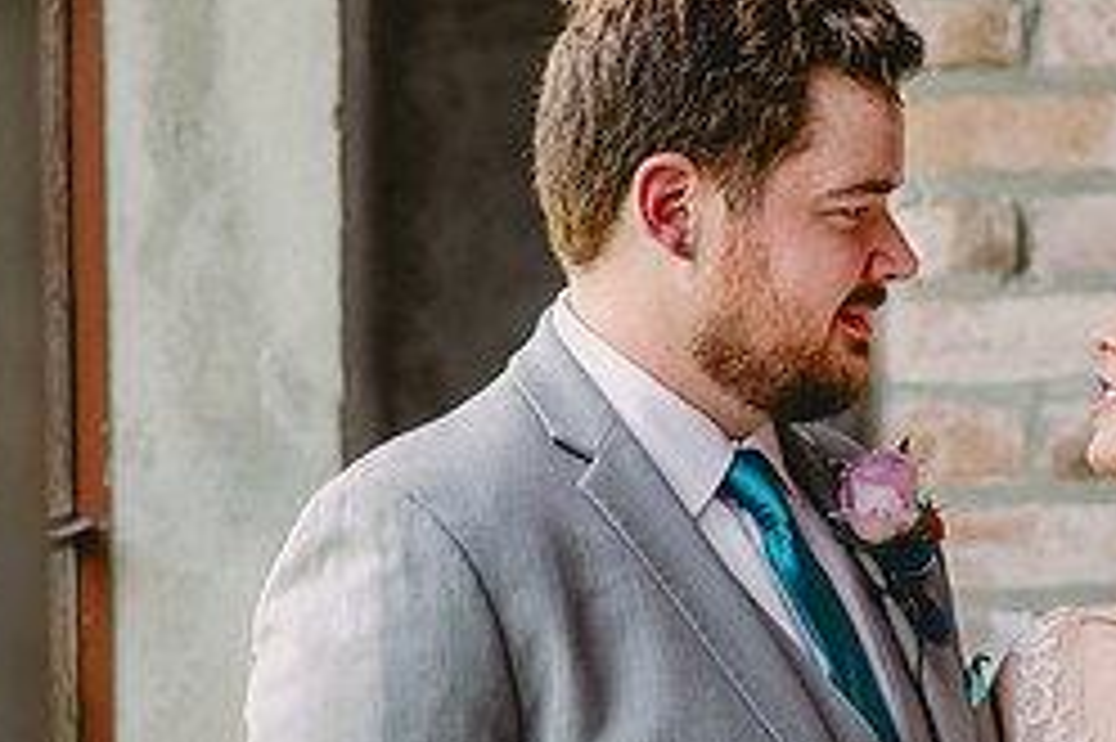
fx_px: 6165
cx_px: 590
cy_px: 706
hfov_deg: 10.3
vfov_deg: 6.9
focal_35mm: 199
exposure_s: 1/1600
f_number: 2.2
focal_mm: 85
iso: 800
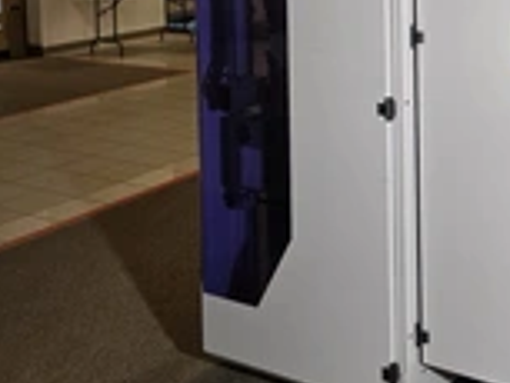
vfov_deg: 23.0
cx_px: 390
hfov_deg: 31.5
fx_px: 885
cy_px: -37
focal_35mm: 60
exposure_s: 1/50
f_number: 1.8
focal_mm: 5.4
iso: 125
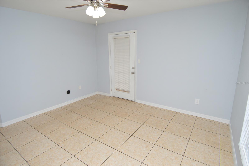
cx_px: 124
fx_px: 124
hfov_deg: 90.1
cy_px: 83
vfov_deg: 67.3
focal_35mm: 18
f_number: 4
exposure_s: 1/60
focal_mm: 12
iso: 400
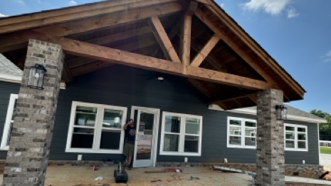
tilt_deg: +7.3
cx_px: 161
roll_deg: -3.9
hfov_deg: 83.9
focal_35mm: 21
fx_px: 184
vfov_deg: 53.3
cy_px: 107
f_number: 2.2
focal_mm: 2.22
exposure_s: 1/1034
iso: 40
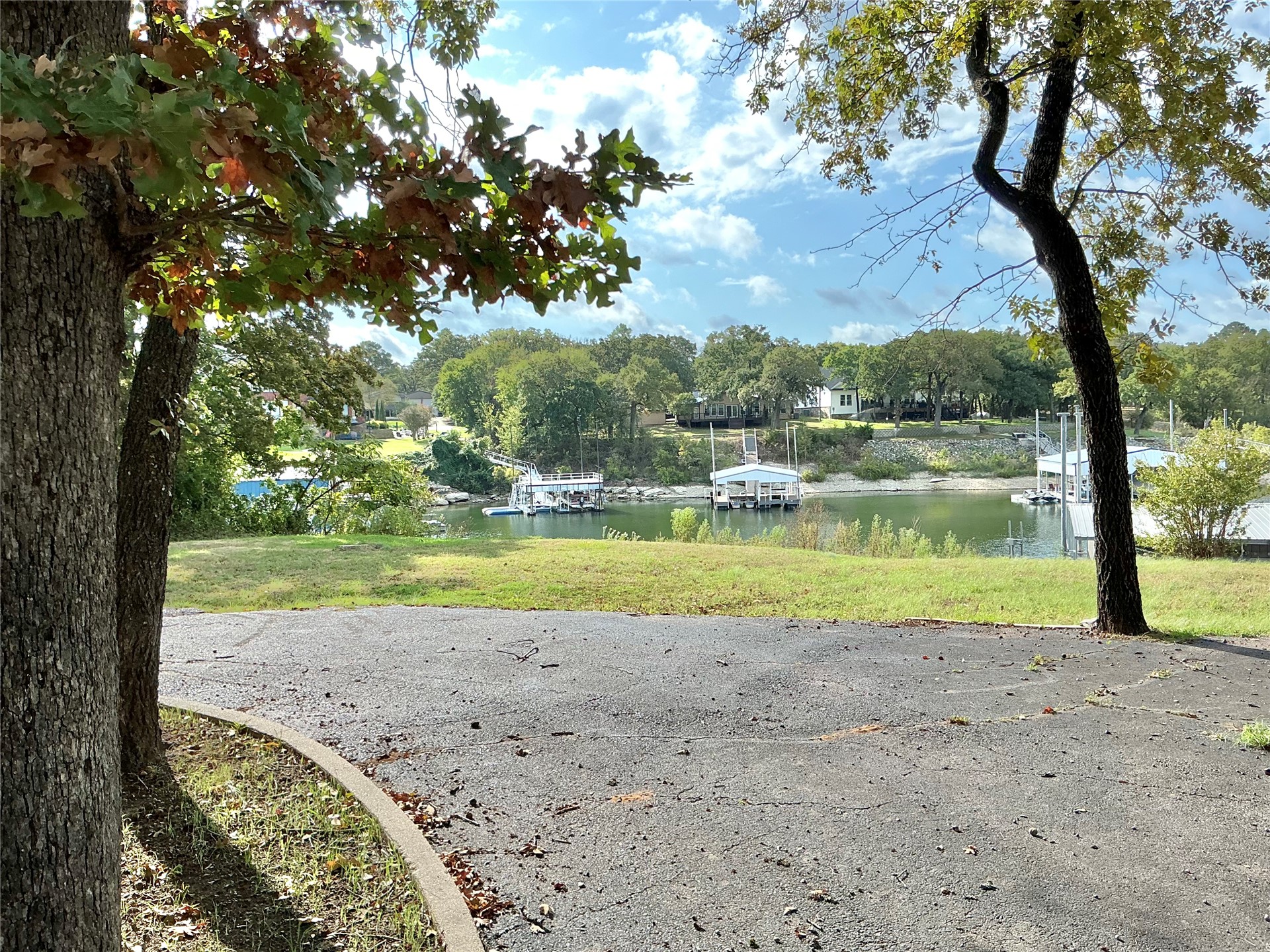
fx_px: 1064
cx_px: 635
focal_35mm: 29
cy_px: 476
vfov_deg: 48.2
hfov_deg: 61.7
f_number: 1.8
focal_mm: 3
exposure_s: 1/700
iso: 25
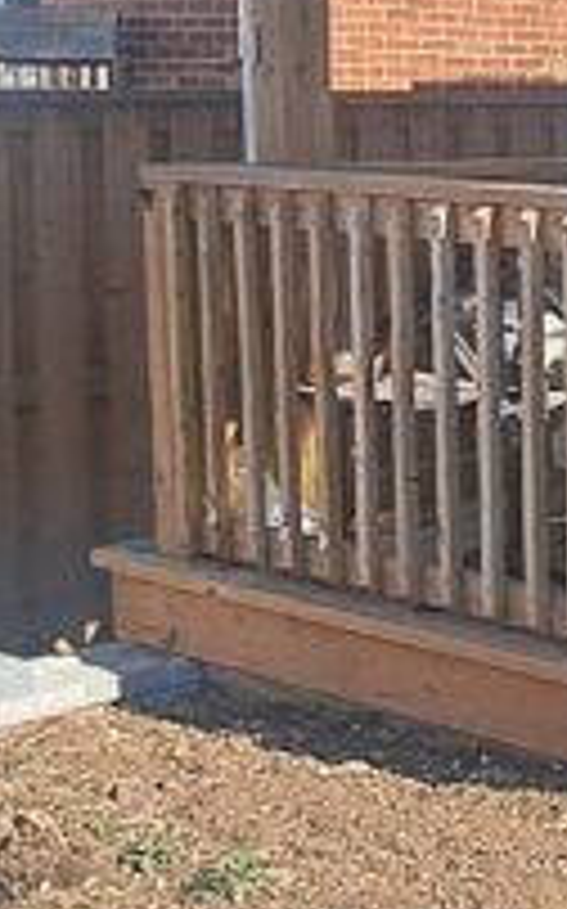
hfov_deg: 14.3
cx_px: 1246
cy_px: 292
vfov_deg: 29.2
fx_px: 1733
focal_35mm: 70
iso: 50
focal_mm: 1.74
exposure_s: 1/818
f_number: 2.2
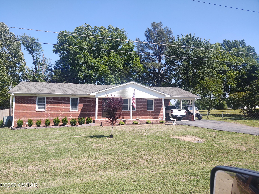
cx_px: 130
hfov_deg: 65.3
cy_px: 97
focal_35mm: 27
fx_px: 202
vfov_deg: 51.4
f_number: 1.7
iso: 100
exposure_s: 1/2542
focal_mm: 4.75
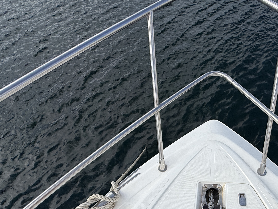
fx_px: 201
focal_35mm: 25
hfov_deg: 65.4
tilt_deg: -60.0
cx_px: 207
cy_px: 166
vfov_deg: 51.6
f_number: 2.2
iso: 50
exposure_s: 1/2841
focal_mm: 2.22
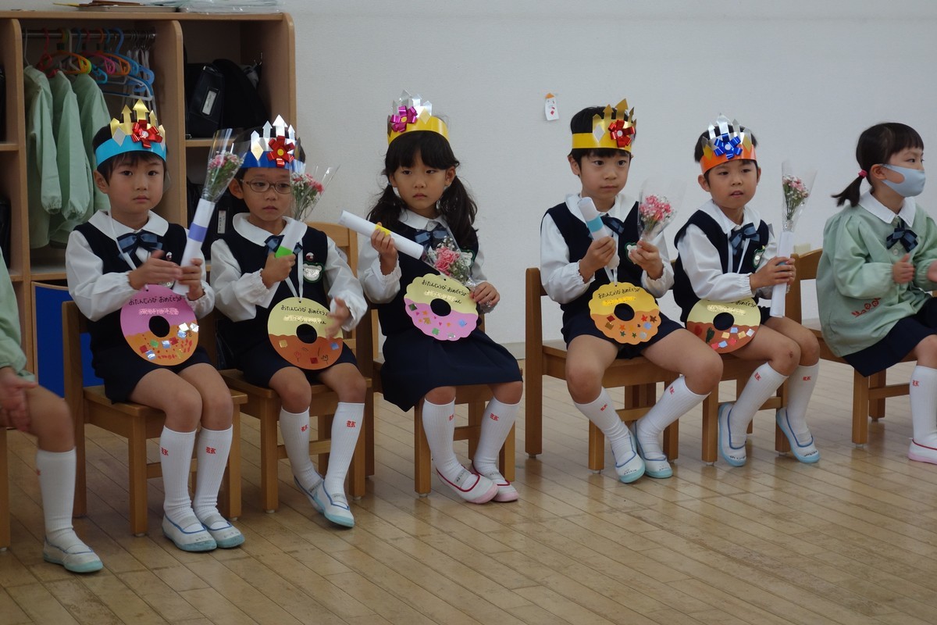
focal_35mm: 73
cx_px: 468
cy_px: 312
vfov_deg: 18.7
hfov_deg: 27.7
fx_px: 1900
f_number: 4
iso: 500
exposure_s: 1/80
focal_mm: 27.22
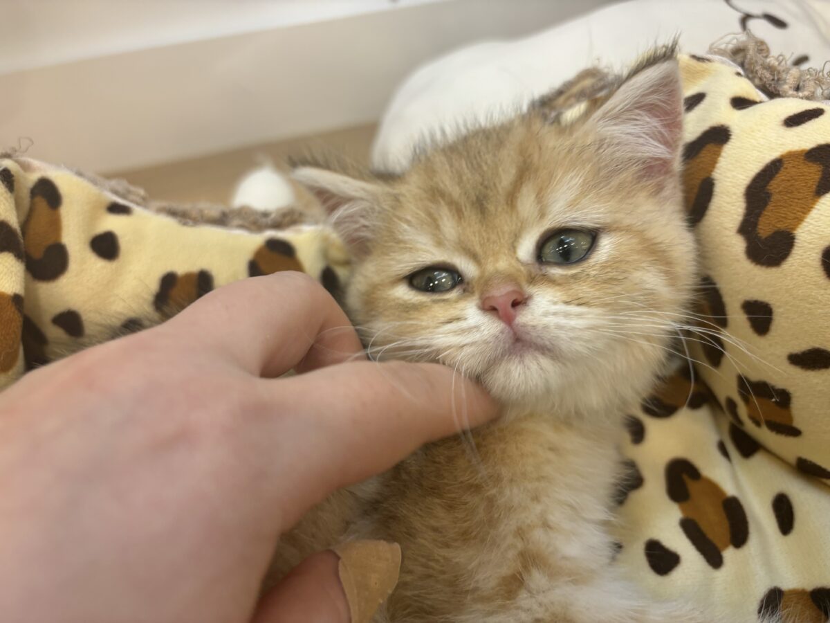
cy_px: 312
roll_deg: +6.6
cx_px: 415
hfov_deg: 67.3
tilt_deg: -35.3
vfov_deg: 53.1
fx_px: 623
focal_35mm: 26
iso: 80
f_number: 1.6
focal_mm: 5.96
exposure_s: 1/50
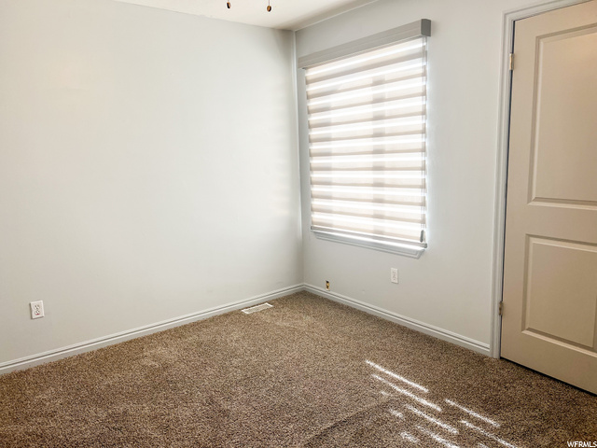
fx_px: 448
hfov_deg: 67.3
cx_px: 298
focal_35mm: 26
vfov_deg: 53.1
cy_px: 224
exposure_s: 1/140
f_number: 1.5
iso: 64
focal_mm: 5.7
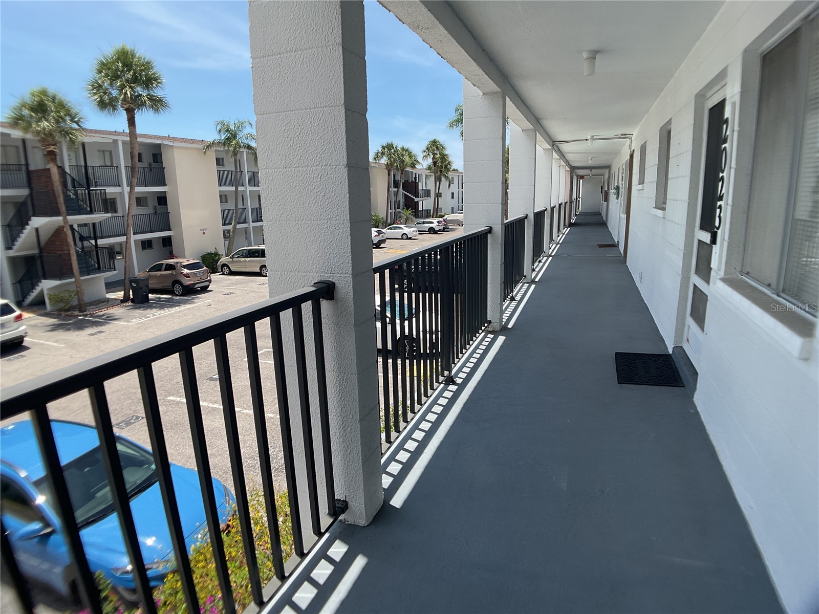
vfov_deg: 48.2
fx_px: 686
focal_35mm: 29
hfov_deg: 61.7
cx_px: 410
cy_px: 307
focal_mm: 3
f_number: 1.8
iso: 16
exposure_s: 1/1342
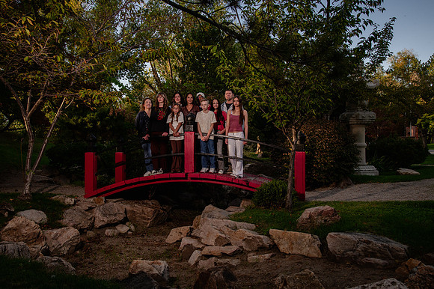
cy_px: 144
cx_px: 217
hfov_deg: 54.0
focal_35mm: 35
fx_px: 426
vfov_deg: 37.5
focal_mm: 34
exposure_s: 1/250
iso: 800
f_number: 9
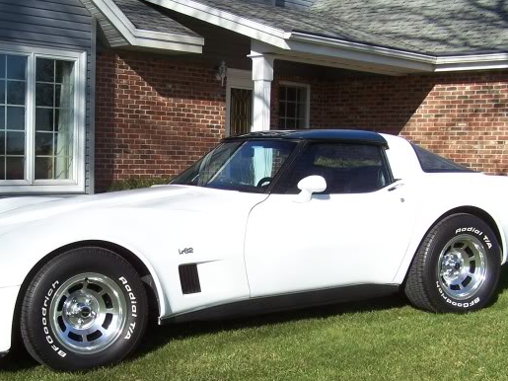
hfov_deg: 32.5
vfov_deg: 24.7
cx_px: 185
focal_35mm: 59
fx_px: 866
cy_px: 262
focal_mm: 6.3
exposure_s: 1/750
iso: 80
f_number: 4
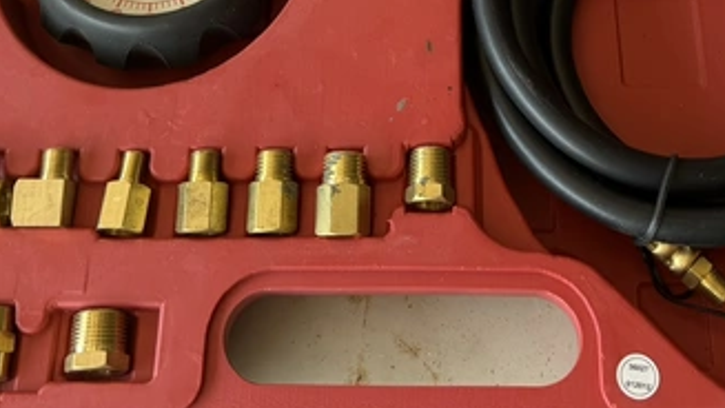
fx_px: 1154
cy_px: -159
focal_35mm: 60
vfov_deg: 18.3
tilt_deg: -59.4
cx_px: 419
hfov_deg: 34.8
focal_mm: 6.76
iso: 64
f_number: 1.78
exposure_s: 1/246
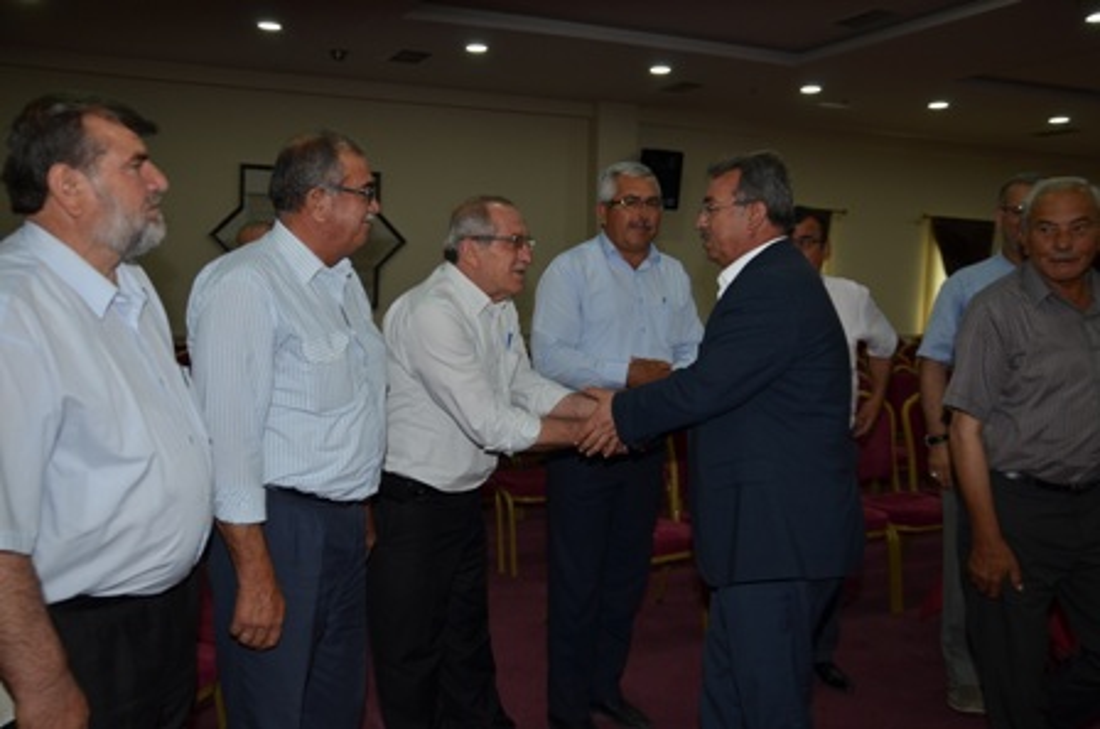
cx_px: 550
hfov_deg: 57.3
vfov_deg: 39.8
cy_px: 364
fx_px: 1007
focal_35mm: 33
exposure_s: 1/60
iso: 250
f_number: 5
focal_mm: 22
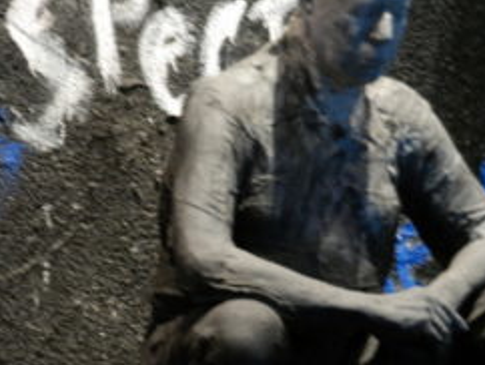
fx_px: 2090
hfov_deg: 13.2
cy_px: 225
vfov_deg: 10.0
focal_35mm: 149
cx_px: 300
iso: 800
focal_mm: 50
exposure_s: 1/6
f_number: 4.5
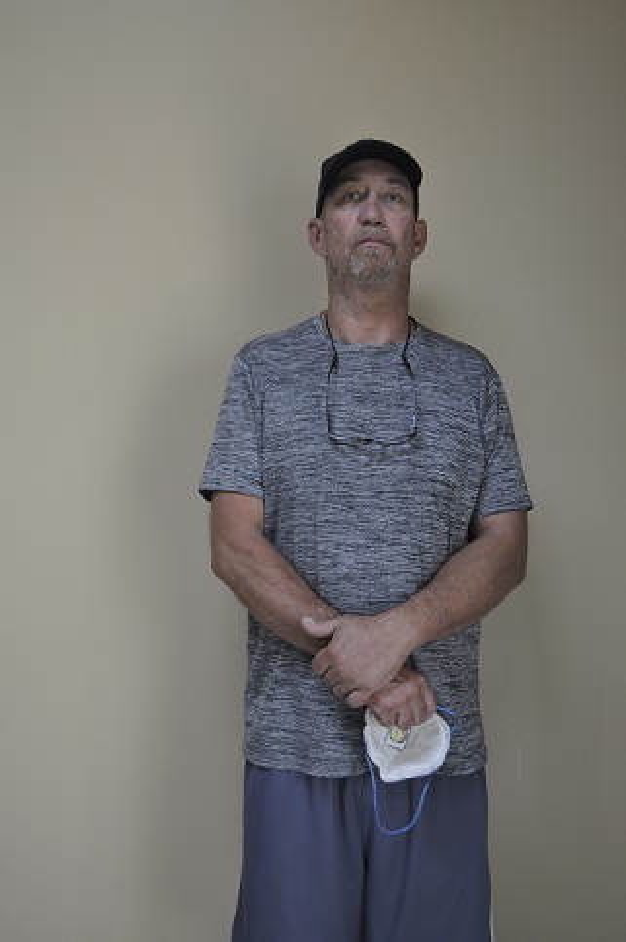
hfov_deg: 29.8
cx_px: 313
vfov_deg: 43.6
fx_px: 1176
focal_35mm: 45
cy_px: 471
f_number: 4.5
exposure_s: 1/60
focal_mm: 30
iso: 640
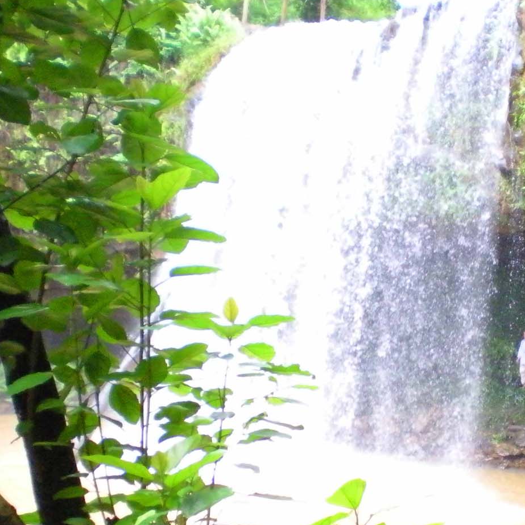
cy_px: 383
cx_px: 454
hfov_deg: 23.8
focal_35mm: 71
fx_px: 1218
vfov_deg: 24.1
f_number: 3.1
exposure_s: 1/210
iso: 800
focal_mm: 6.3
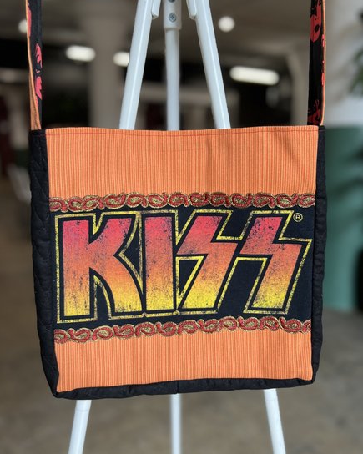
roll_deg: +0.6
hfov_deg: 51.5
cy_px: 230
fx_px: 376
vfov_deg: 62.2
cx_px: 180
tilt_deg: -10.8
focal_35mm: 28
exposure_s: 1/120
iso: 64
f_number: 1.5
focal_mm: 5.7
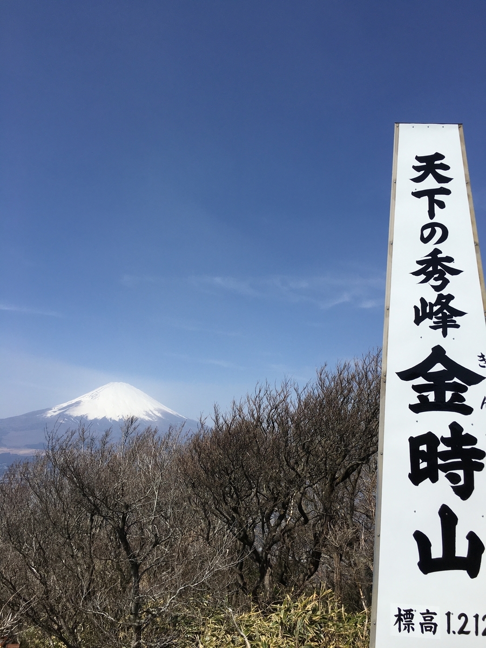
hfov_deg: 48.2
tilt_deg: +13.4
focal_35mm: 29
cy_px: 324
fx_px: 543
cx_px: 243
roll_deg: -1.5
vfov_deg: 61.7
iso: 25
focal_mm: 4.15
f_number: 2.2
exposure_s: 1/2959
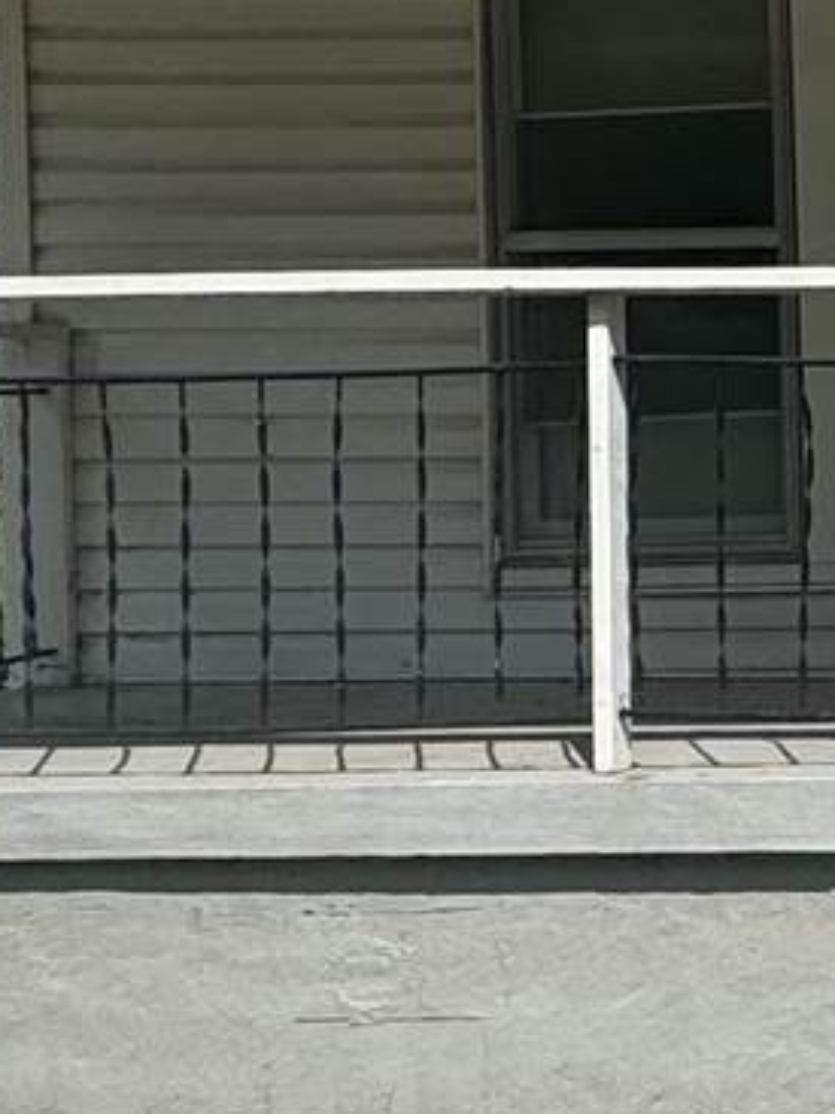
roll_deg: +1.5
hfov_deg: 14.0
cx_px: 1709
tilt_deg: -1.4
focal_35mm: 88
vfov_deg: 22.3
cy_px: 498
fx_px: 2832
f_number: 2.2
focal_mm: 2.22
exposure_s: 1/3106
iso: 50
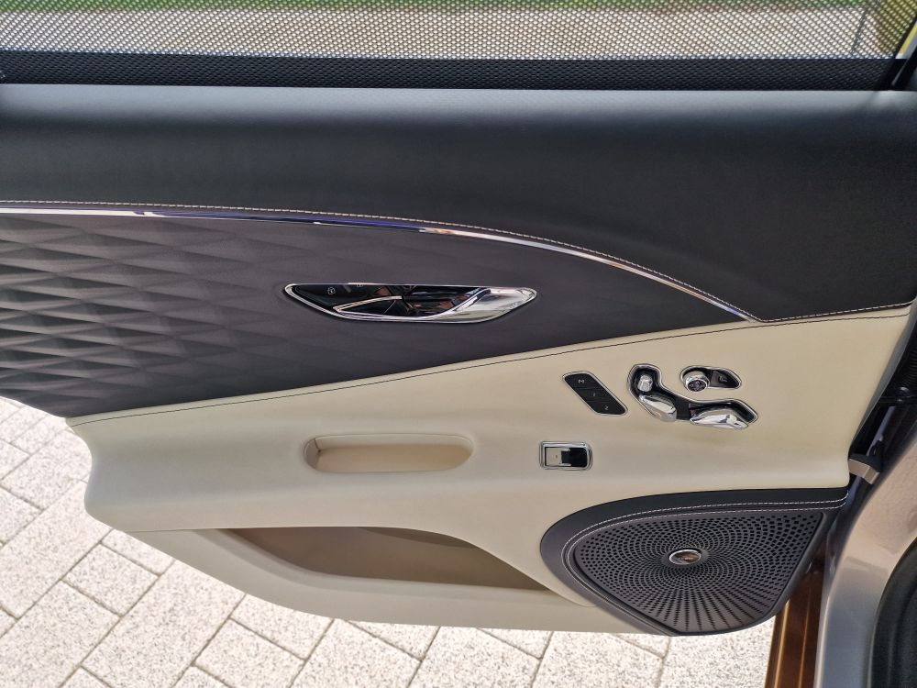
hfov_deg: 73.9
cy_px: 344
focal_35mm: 23
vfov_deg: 58.9
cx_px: 458
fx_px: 609
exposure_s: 1/180
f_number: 1.8
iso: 50
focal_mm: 6.4
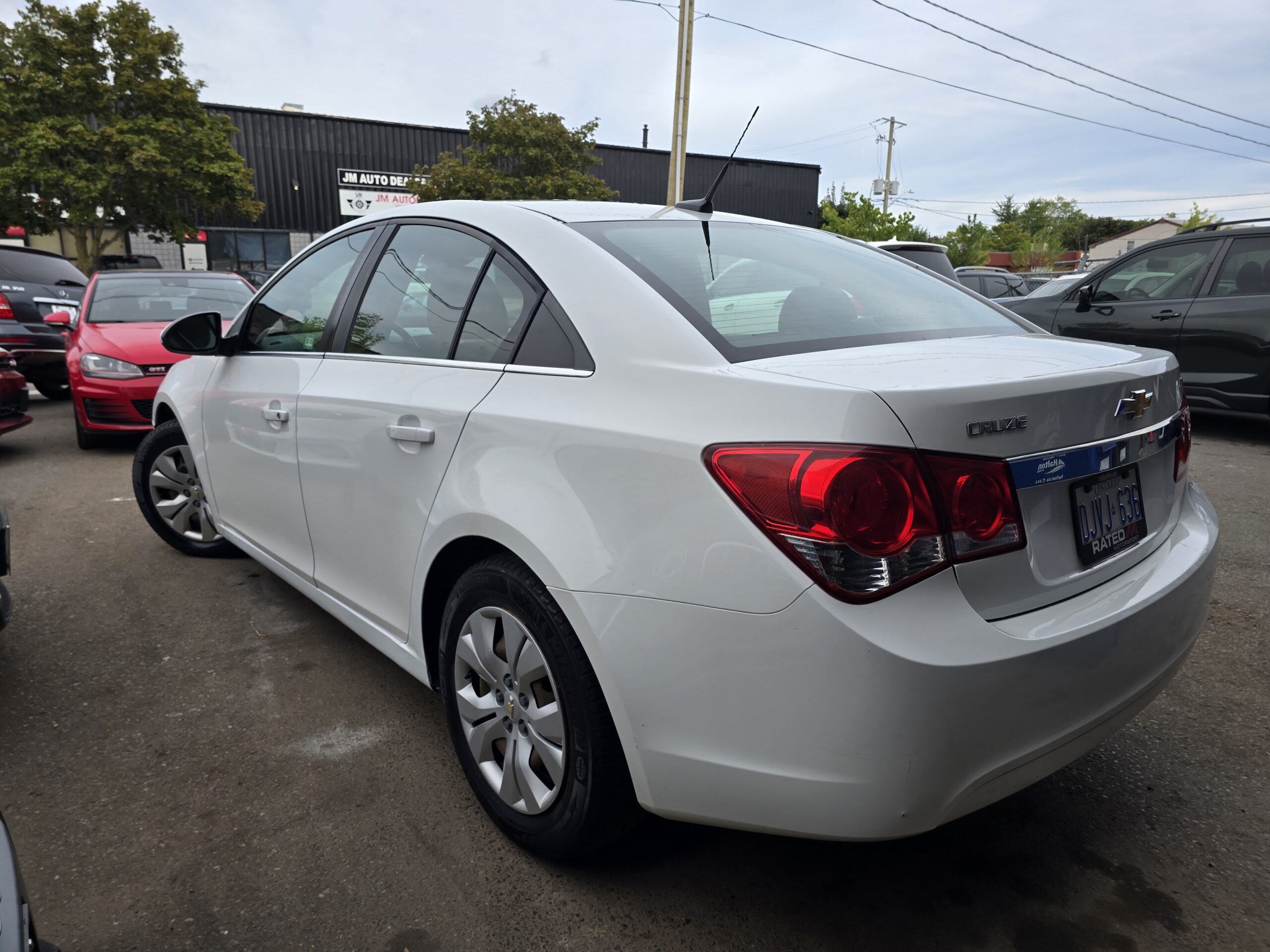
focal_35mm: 23
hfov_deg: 73.9
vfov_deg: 58.9
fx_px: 844
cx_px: 635
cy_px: 476
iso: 12
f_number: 1.7
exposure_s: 1/315
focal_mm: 6.3
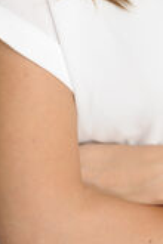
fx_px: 1304
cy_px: -98
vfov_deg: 10.4
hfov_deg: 7.1
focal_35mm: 192
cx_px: 174
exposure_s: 1/125
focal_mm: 44
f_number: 13
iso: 200
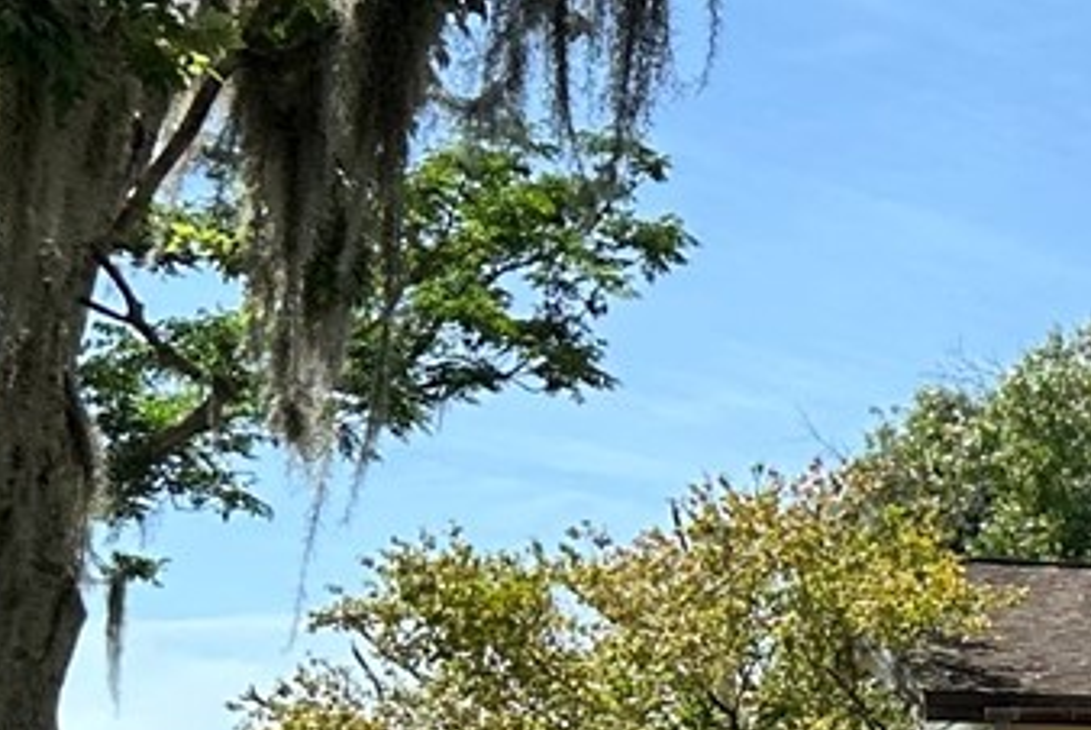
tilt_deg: +0.2
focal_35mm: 118
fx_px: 3579
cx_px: 2285
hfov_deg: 14.1
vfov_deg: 11.3
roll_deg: -0.2
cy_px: 953
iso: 80
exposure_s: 1/1916
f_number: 1.78
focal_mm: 6.86
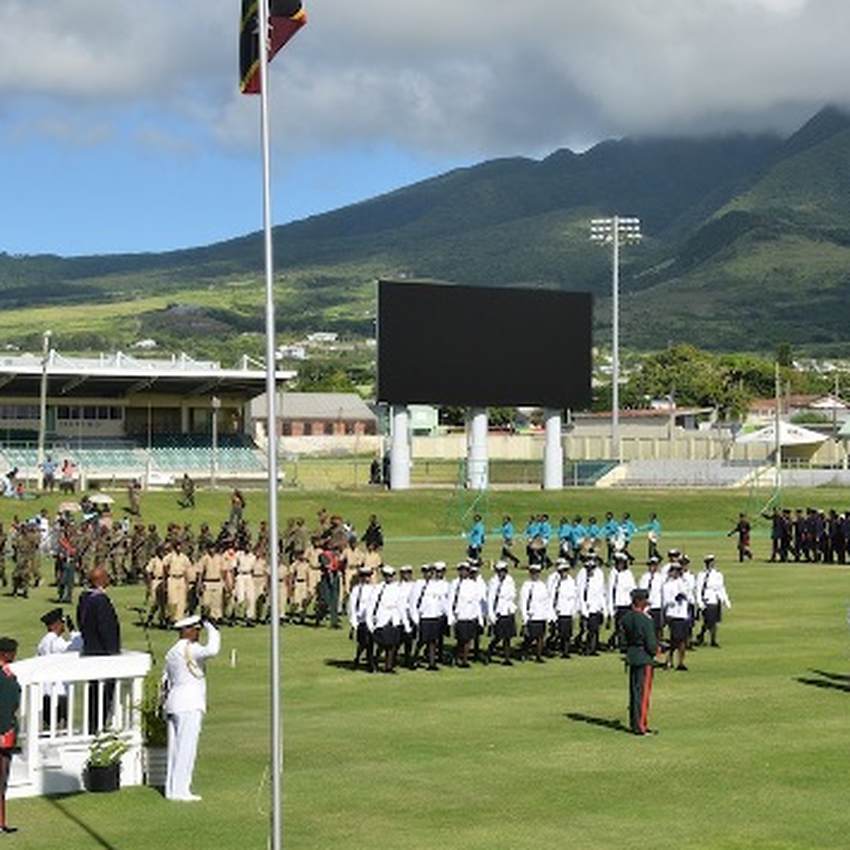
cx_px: 623
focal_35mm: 92
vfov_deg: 18.9
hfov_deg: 18.8
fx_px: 2556
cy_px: 430
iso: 100
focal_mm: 60
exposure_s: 1/500
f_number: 11
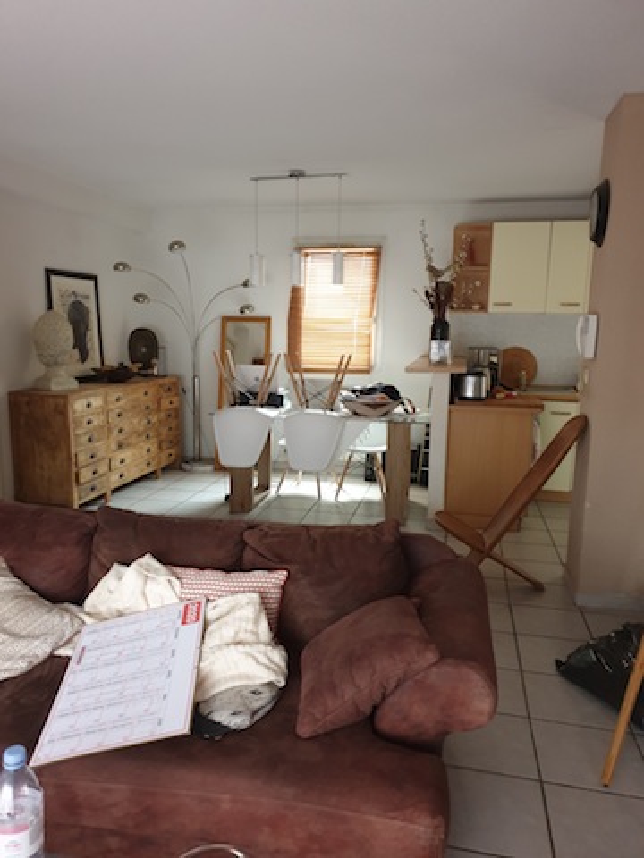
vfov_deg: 67.3
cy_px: 429
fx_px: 645
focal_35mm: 26
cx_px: 322
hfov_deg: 53.1
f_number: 1.5
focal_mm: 4.3
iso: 400
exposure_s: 1/10
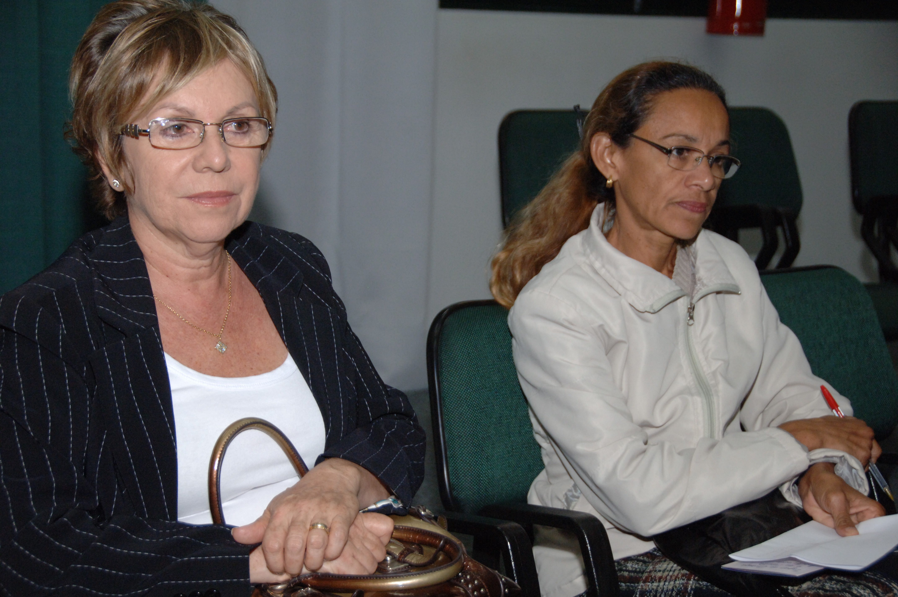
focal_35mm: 75
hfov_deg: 27.0
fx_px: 1869
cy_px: 298
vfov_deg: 18.1
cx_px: 449
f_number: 4.8
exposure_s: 1/250
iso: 800
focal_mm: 50
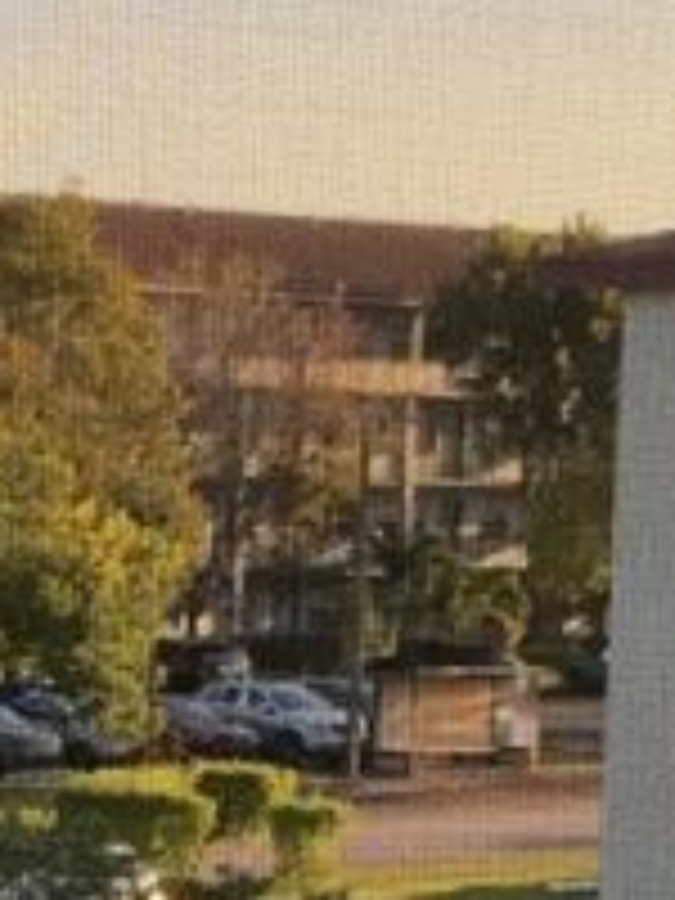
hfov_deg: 8.5
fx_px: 4524
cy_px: 882
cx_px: 104
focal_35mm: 174
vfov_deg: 11.3
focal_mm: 3
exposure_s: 1/1279
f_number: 1.8
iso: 16
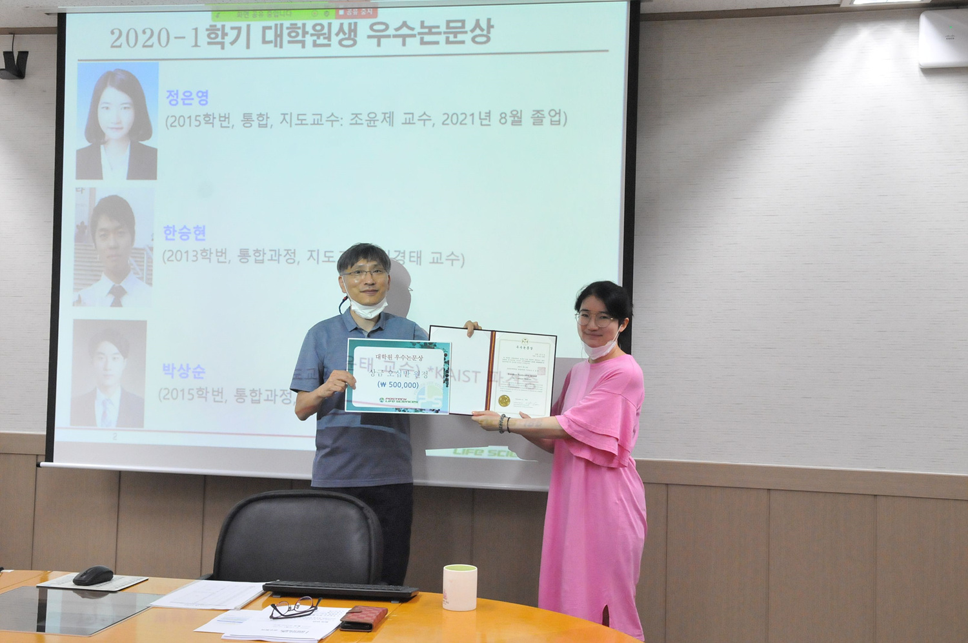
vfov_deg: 31.8
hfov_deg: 46.5
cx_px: 484
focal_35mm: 42
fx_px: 1128
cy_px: 322
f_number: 6.3
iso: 3200
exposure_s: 1/160
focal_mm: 28
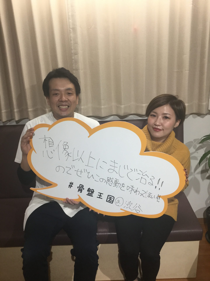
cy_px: 140
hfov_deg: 45.4
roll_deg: +3.5
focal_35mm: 31
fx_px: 251
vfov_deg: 58.4
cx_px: 105
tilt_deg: -20.8
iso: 50
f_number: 2.4
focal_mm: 3.3
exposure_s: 1/30
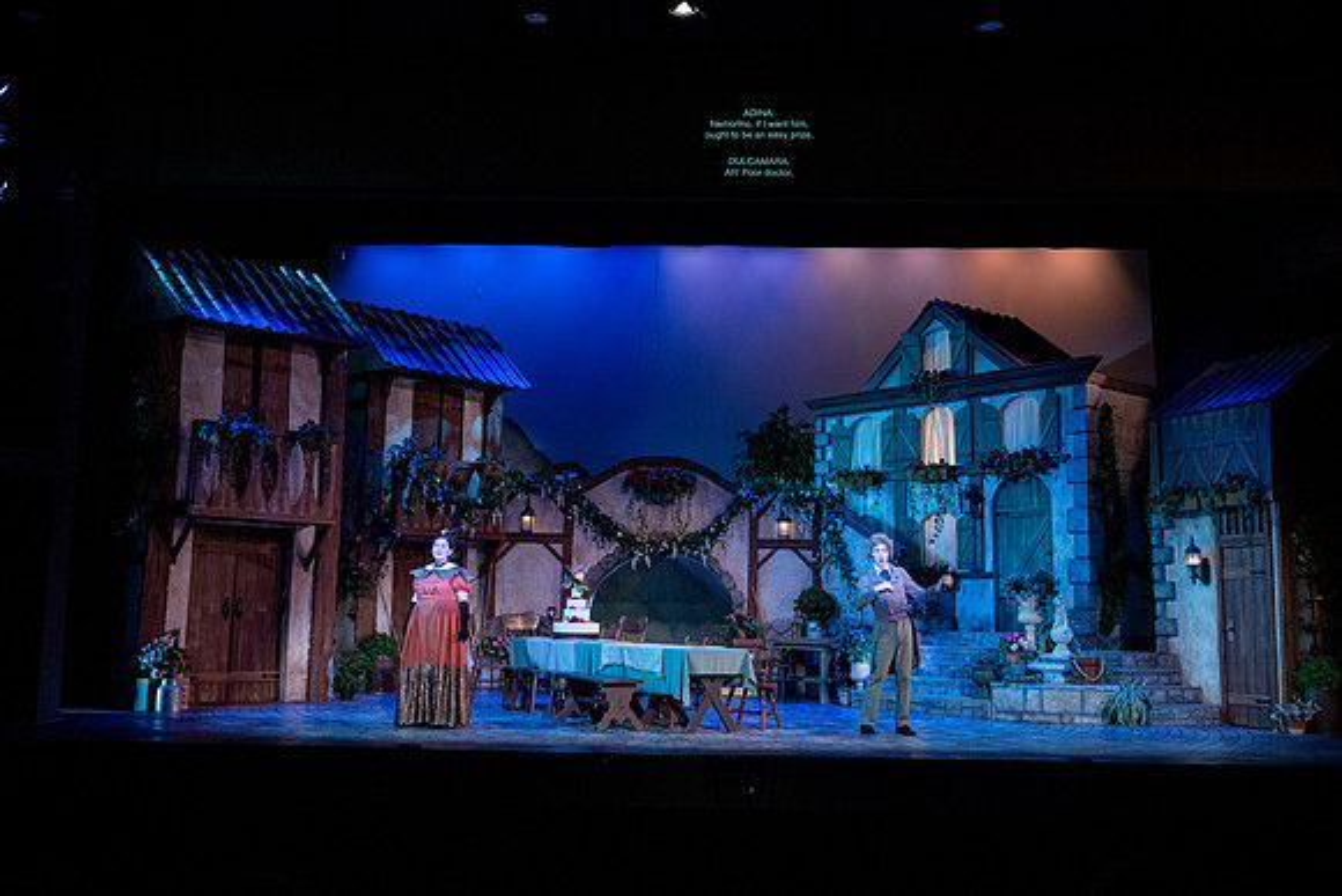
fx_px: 1305
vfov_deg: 37.9
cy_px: 448
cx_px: 671
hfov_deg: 54.4
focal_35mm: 35
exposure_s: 1/160
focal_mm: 35
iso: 1600
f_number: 6.3
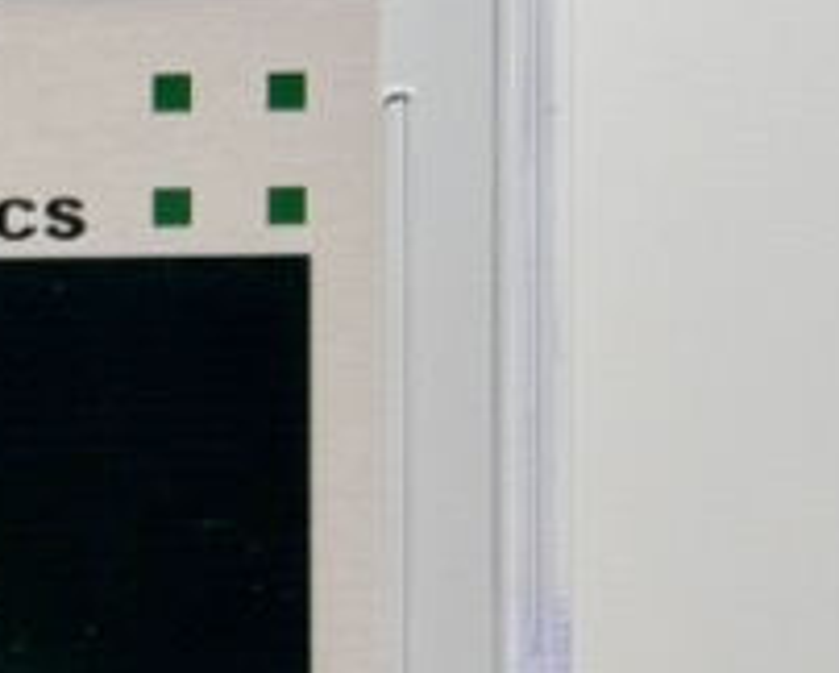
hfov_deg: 8.0
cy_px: 1051
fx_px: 5891
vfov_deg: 6.4
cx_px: -328
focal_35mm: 237
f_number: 1.78
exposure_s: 1/236
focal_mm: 6.76
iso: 64
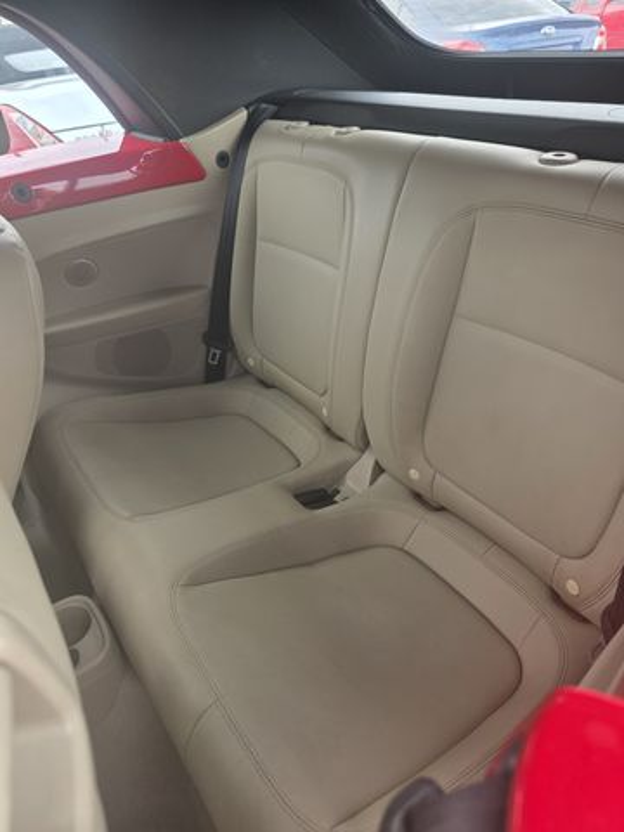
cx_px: 312
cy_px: 416
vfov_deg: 73.9
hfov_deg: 58.9
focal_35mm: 23
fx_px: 553
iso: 80
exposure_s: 1/180
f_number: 1.7
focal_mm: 6.3
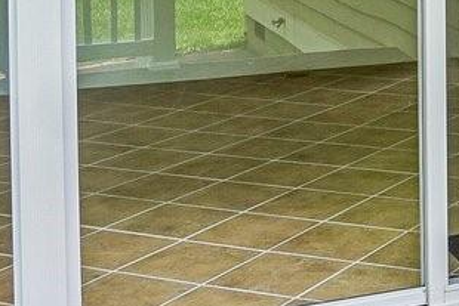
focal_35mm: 99
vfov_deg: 13.0
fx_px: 1263
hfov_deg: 18.4
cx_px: 683
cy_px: -165
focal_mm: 10
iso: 100
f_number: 8
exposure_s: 1/40
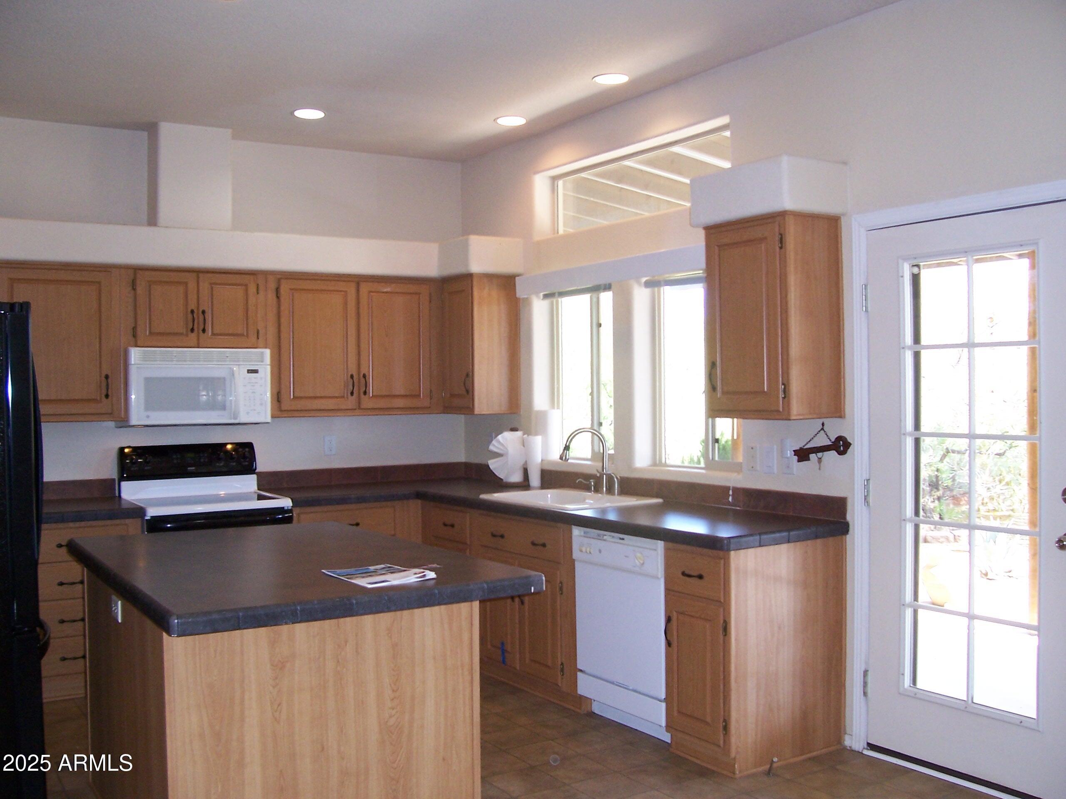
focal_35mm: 34
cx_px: 533
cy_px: 400
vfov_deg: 41.8
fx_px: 1047
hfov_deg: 54.0
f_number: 2.7
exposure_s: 1/60
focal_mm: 5.6
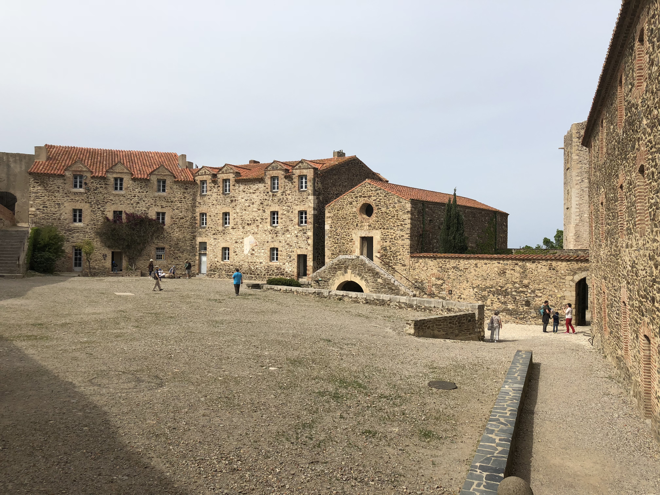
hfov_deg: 63.4
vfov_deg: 49.7
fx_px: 534
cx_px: 330
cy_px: 248
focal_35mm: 28
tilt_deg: +0.7
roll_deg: +0.0
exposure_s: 1/3003
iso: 20
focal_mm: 4
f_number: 1.8
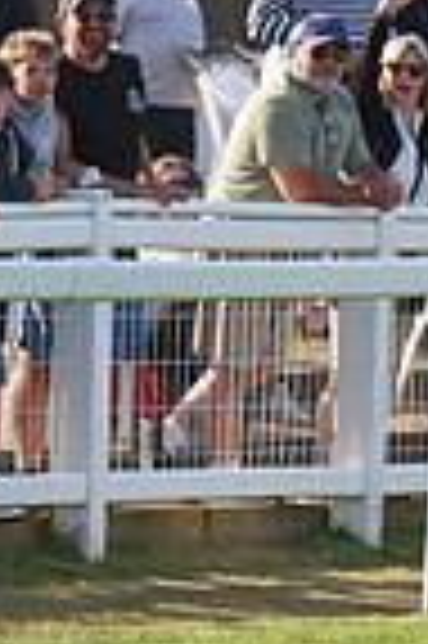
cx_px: 1284
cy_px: 173
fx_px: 14479
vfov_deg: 2.5
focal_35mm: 810
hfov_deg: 1.7
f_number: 6.3
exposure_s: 1/1250
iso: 640
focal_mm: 200
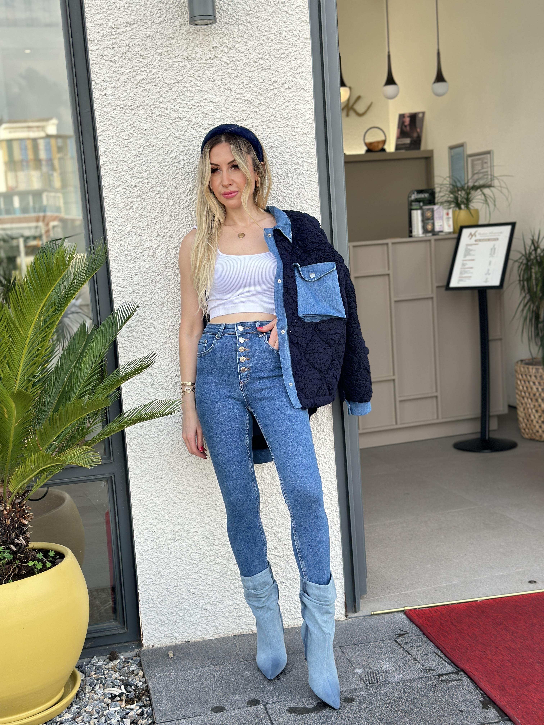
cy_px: 362
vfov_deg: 39.7
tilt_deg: -4.8
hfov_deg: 30.3
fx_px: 1006
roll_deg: +3.8
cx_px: 272
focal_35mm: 48
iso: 80
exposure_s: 1/651
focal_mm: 6.86
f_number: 1.78
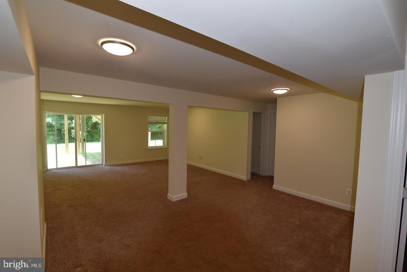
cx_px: 204
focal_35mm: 16
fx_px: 181
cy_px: 136
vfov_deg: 73.8
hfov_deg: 96.7
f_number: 5.6
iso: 800
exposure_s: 1/125
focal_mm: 16
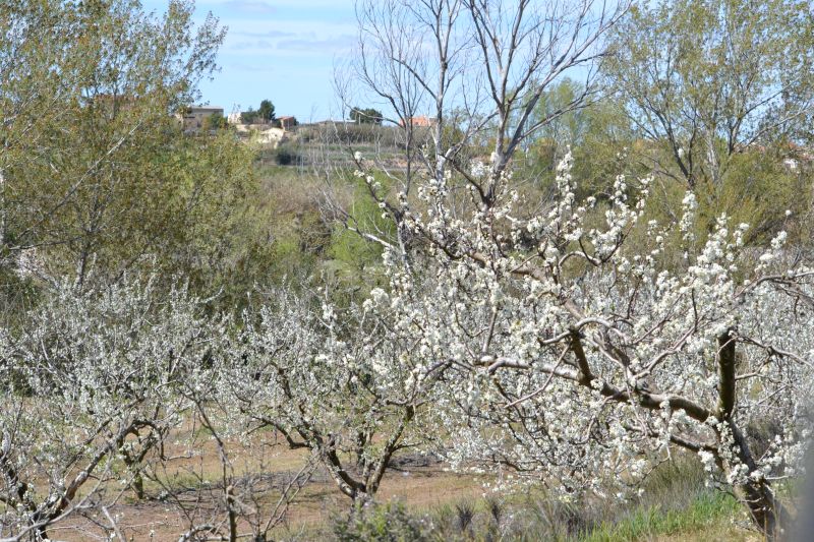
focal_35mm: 82
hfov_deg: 24.6
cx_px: 407
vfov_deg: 16.5
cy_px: 271
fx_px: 1865
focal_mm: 55
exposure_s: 1/2500
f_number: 9
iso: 1600
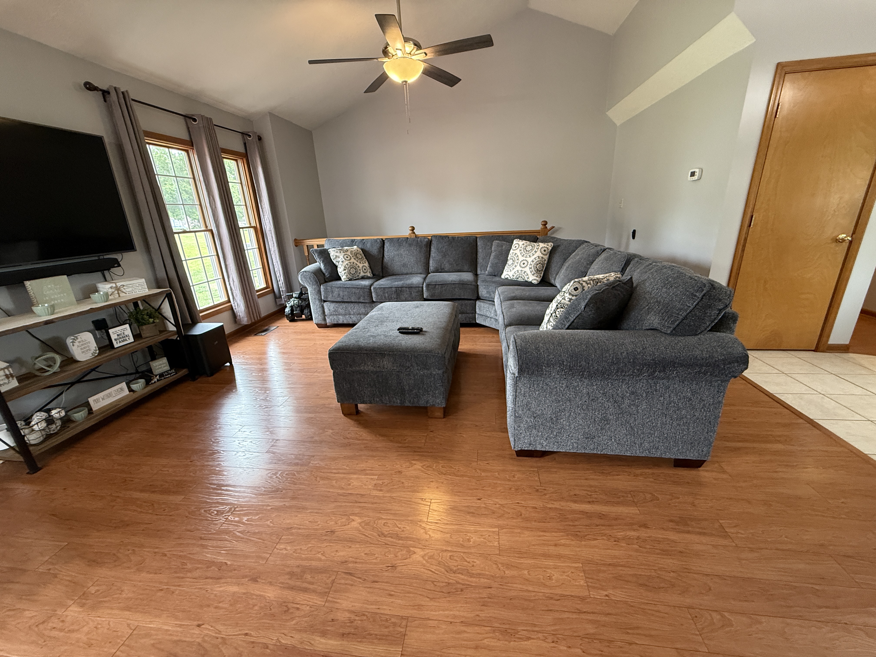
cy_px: 328
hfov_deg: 102.1
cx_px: 438
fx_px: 354
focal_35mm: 14
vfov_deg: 85.7
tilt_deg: -17.7
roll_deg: +2.7
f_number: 2.2
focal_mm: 2.22
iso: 320
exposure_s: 1/60
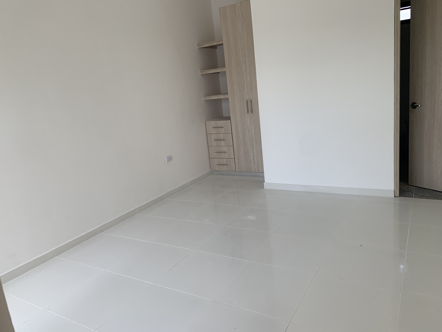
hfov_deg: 67.3
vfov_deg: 53.1
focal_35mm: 26
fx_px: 332
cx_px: 221
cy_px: 166
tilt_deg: -14.3
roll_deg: +6.3
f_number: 1.8
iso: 25
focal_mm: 4.25
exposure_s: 1/323
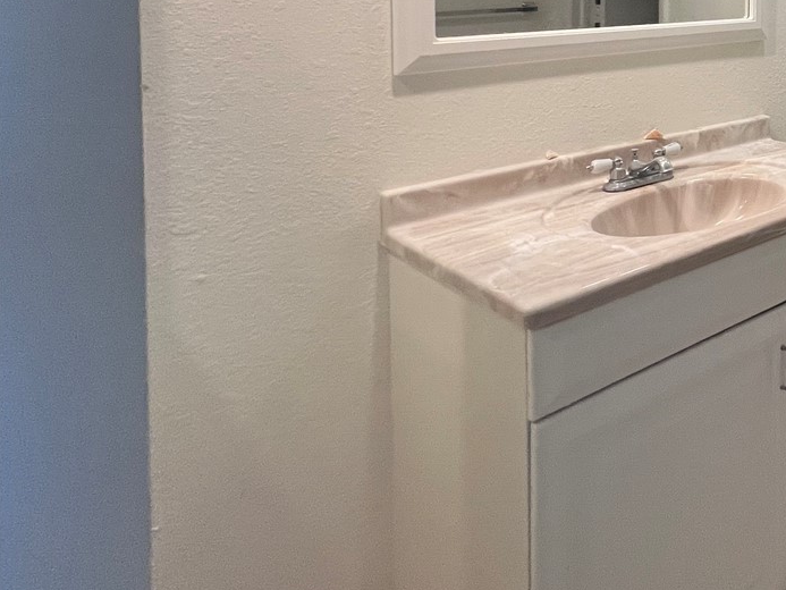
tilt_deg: -1.2
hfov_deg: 43.1
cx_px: 905
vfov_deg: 40.7
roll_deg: -0.1
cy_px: -6
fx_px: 681
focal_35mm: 30
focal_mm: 1.57
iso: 200
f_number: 1.8
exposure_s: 1/120
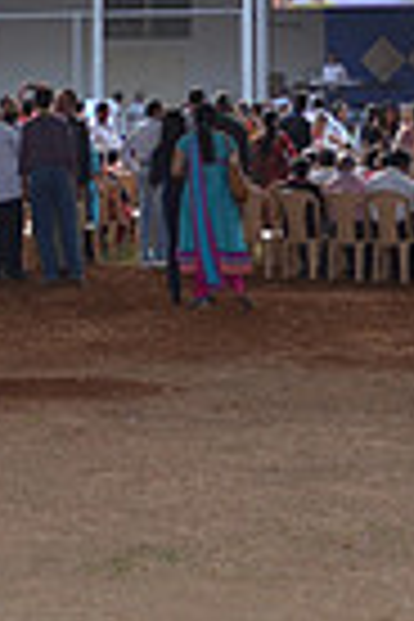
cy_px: -189
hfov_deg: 10.8
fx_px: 2173
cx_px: 50
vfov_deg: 15.5
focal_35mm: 126
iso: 280
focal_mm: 20
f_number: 3.8
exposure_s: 1/125
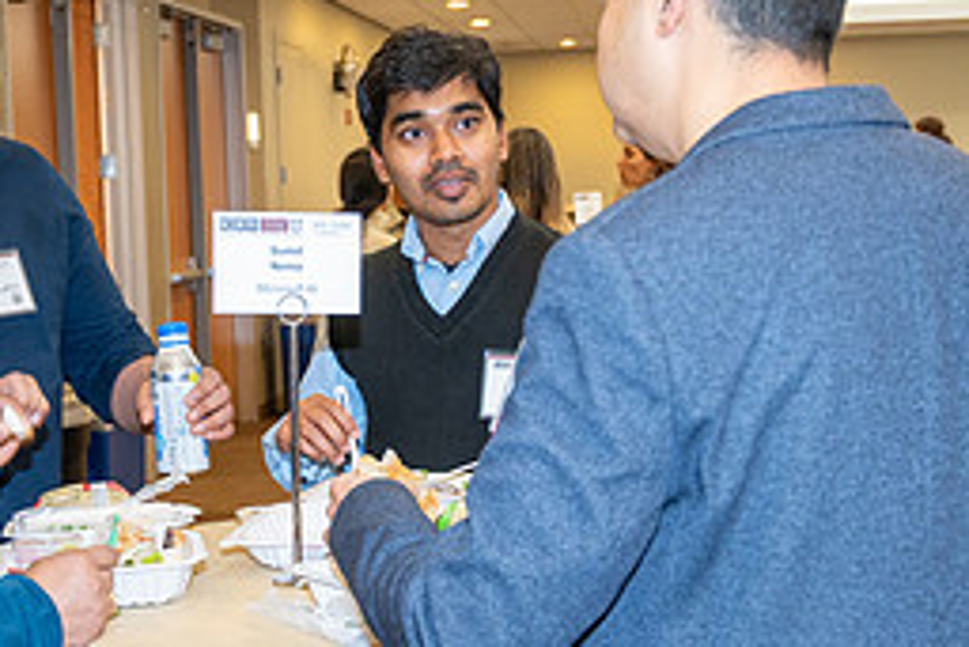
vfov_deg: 19.7
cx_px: 360
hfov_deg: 29.1
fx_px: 1858
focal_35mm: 69
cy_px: 409
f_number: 4
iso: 1600
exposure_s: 1/100
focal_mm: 30.5
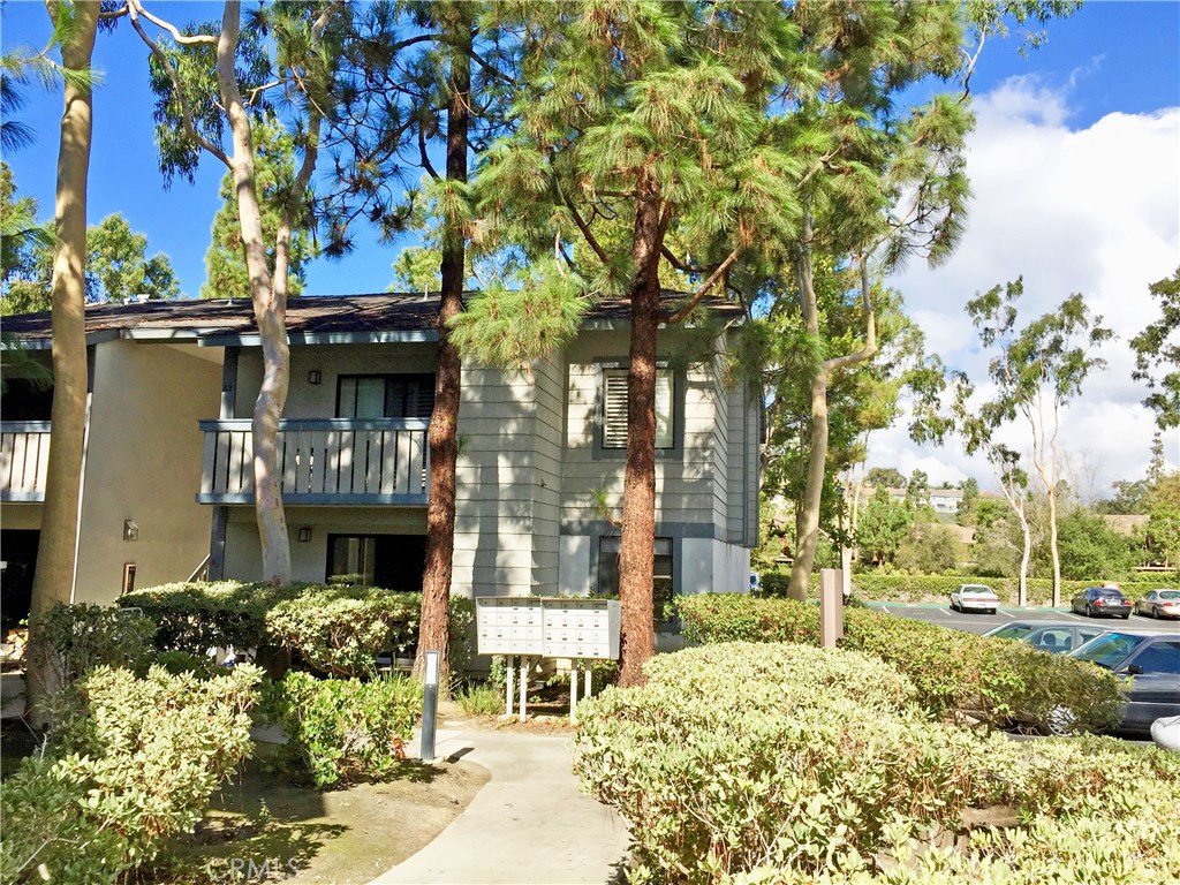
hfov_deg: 61.7
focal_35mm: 29
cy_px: 442
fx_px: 989
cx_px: 590
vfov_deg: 48.2
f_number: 2.2
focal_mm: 4.15
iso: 32
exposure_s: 1/1522
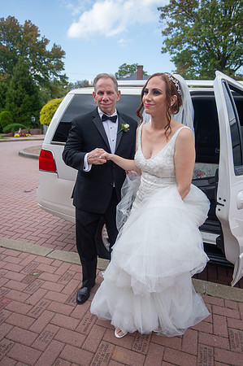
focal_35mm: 24
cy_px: 183
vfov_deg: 73.8
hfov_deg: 53.0
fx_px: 244
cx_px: 122
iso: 400
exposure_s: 1/1250
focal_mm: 24
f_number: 4
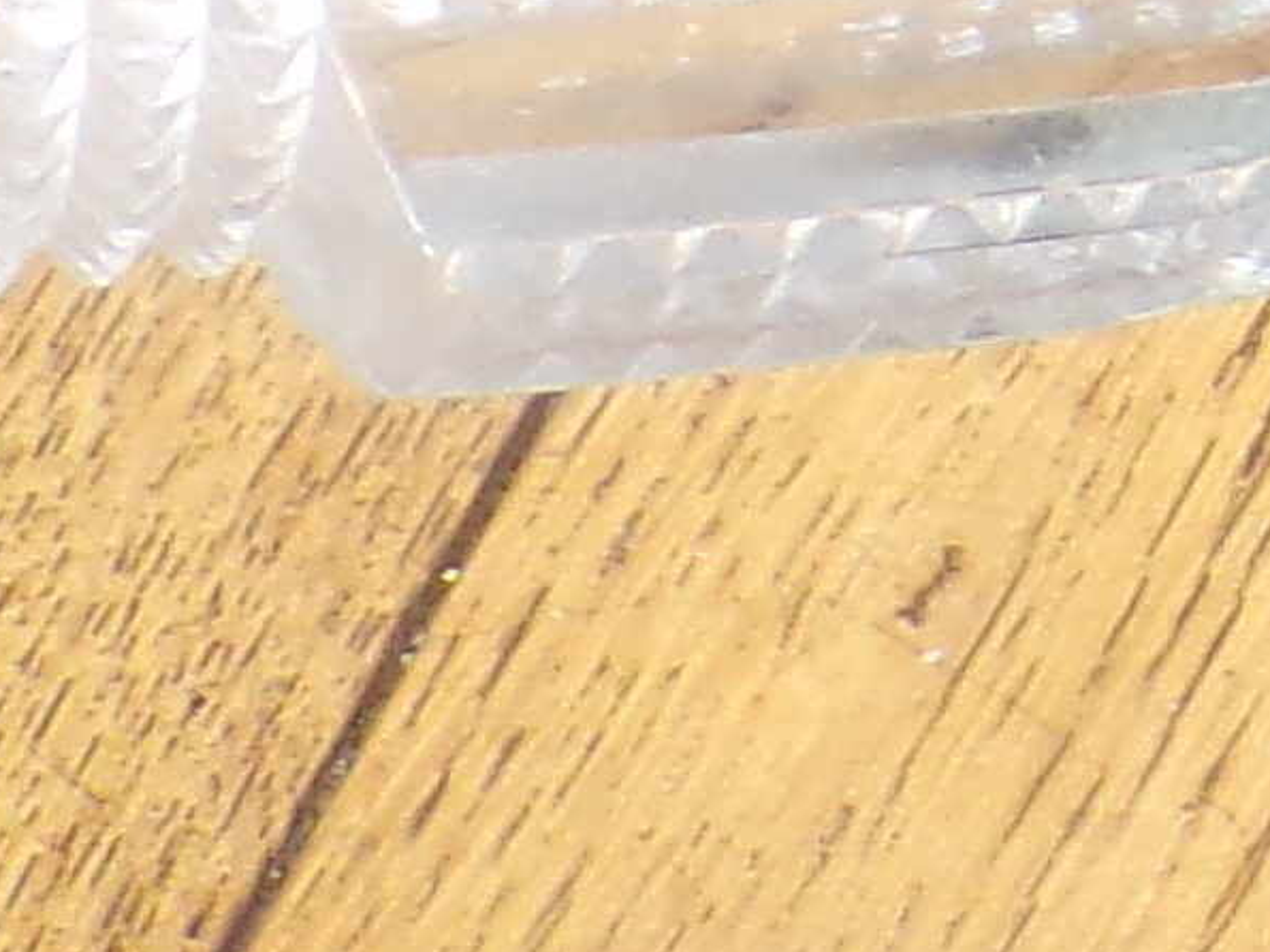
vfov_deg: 5.9
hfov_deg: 7.1
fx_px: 9097
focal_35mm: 248
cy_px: -472
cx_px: 3831
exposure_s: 1/34
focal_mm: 5.8
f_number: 3.2
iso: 191
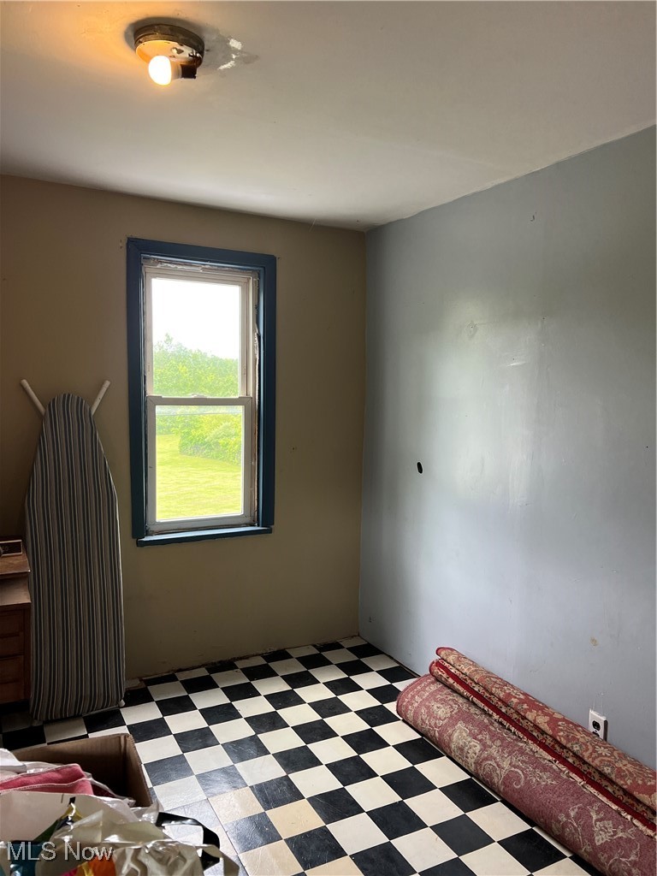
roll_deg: +1.3
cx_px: 328
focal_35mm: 26
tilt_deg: -3.0
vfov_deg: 67.3
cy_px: 438
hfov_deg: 53.1
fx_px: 658
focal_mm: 5.7
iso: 80
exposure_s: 1/120
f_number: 1.5
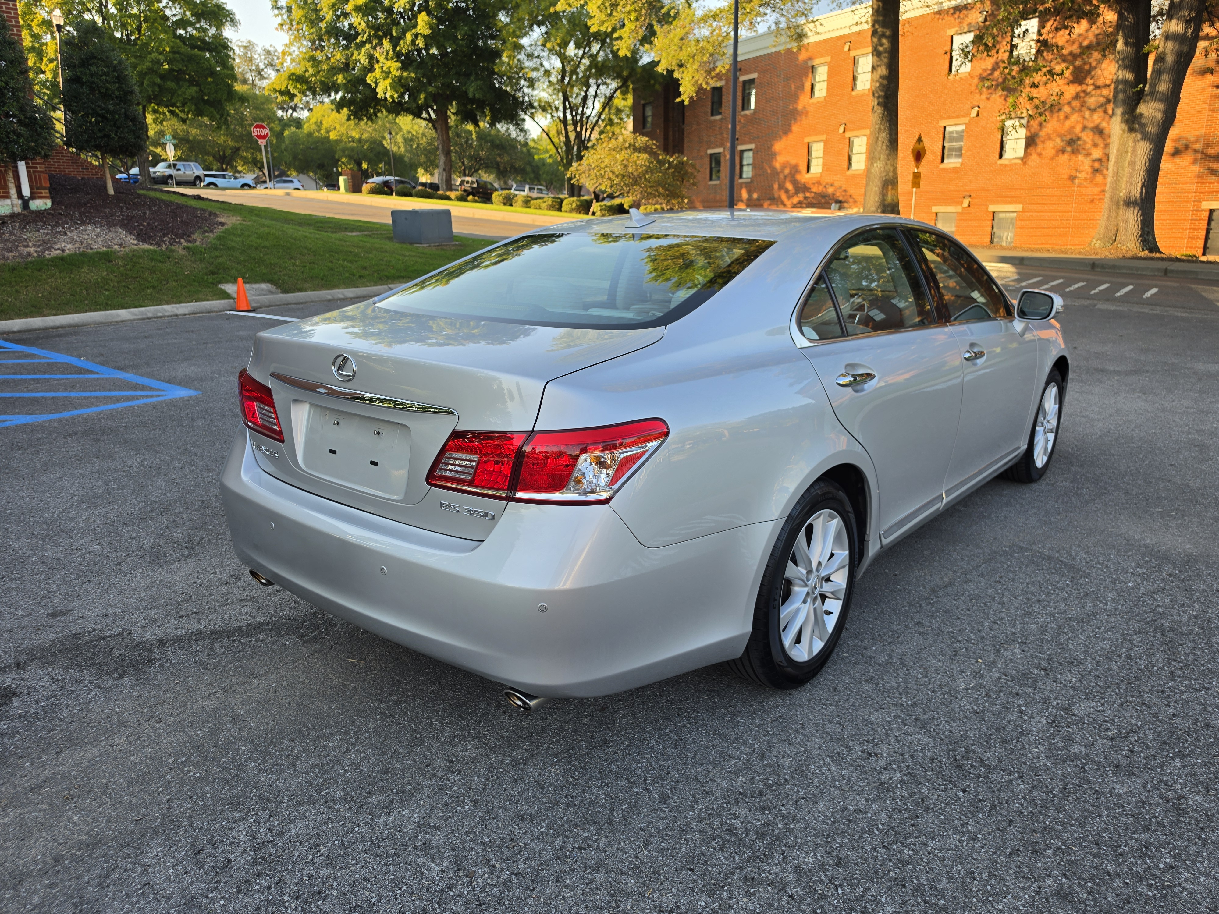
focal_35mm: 23
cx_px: 610
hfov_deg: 73.9
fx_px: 810
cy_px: 457
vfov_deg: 58.9
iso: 10
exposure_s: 1/197
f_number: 1.4
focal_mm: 6.5
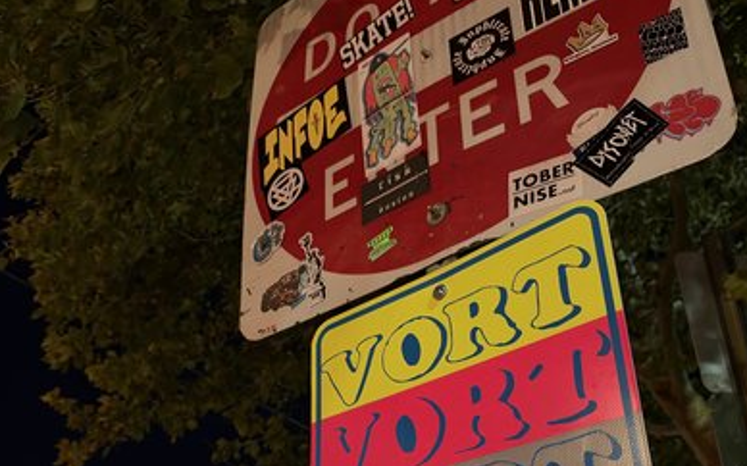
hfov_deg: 55.4
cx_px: 377
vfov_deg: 33.9
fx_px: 712
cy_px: 436
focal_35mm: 35
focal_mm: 6.93
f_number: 1.48
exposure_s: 1/30
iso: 640
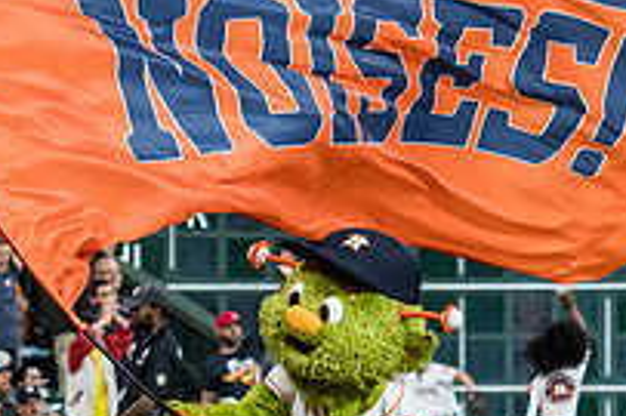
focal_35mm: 523
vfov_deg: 2.6
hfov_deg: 3.9
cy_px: 127
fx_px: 9087
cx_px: 333
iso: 3200
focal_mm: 105
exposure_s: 1/1250
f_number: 4
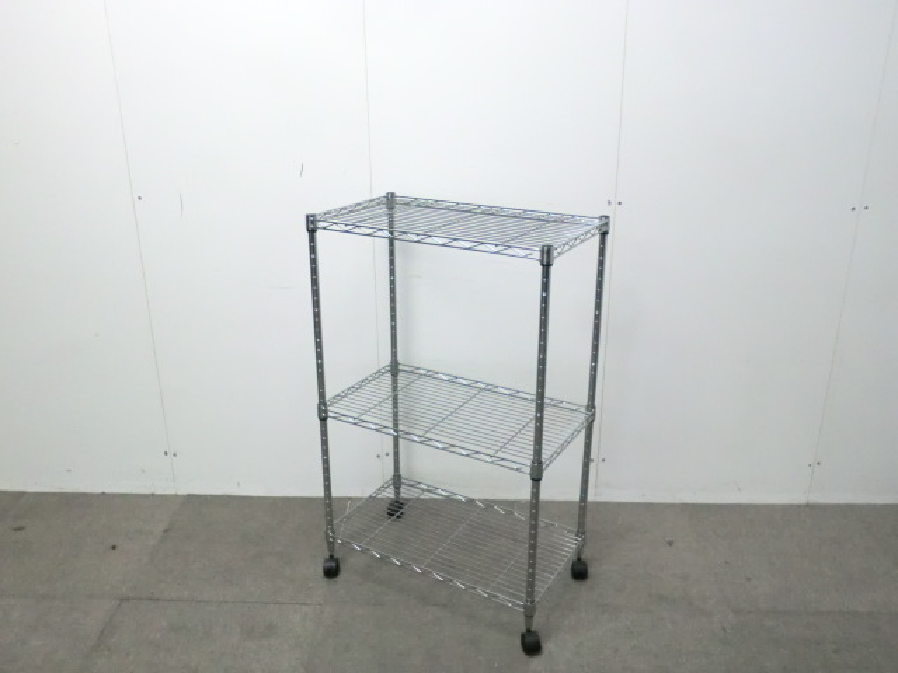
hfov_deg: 56.8
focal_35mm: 32
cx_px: 449
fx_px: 830
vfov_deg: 44.2
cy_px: 336
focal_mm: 5.8
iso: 800
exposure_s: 1/50
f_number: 3.5
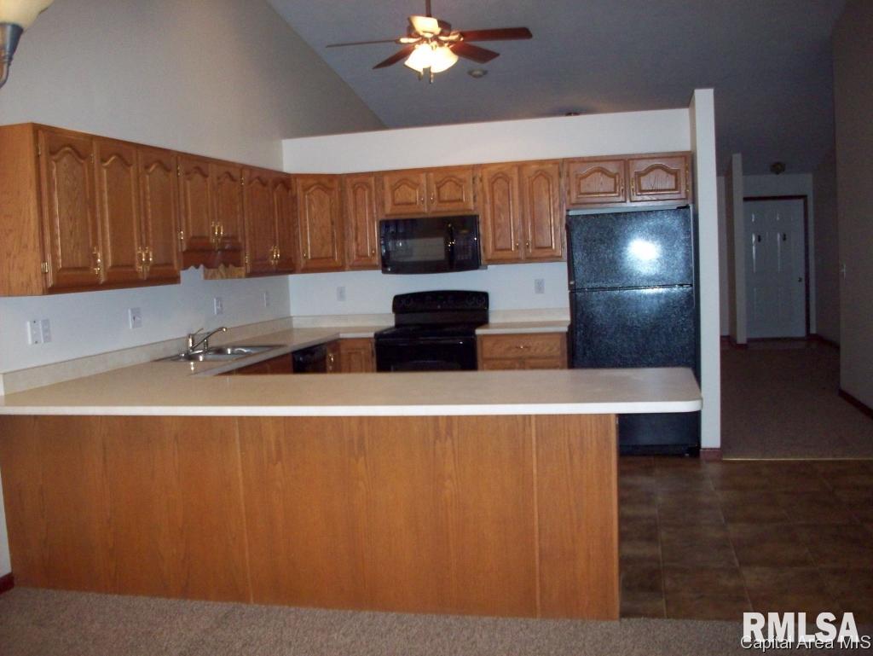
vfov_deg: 38.7
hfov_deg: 50.1
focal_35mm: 37
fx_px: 934
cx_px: 436
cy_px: 328
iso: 200
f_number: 2.8
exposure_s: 1/45
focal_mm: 6.2
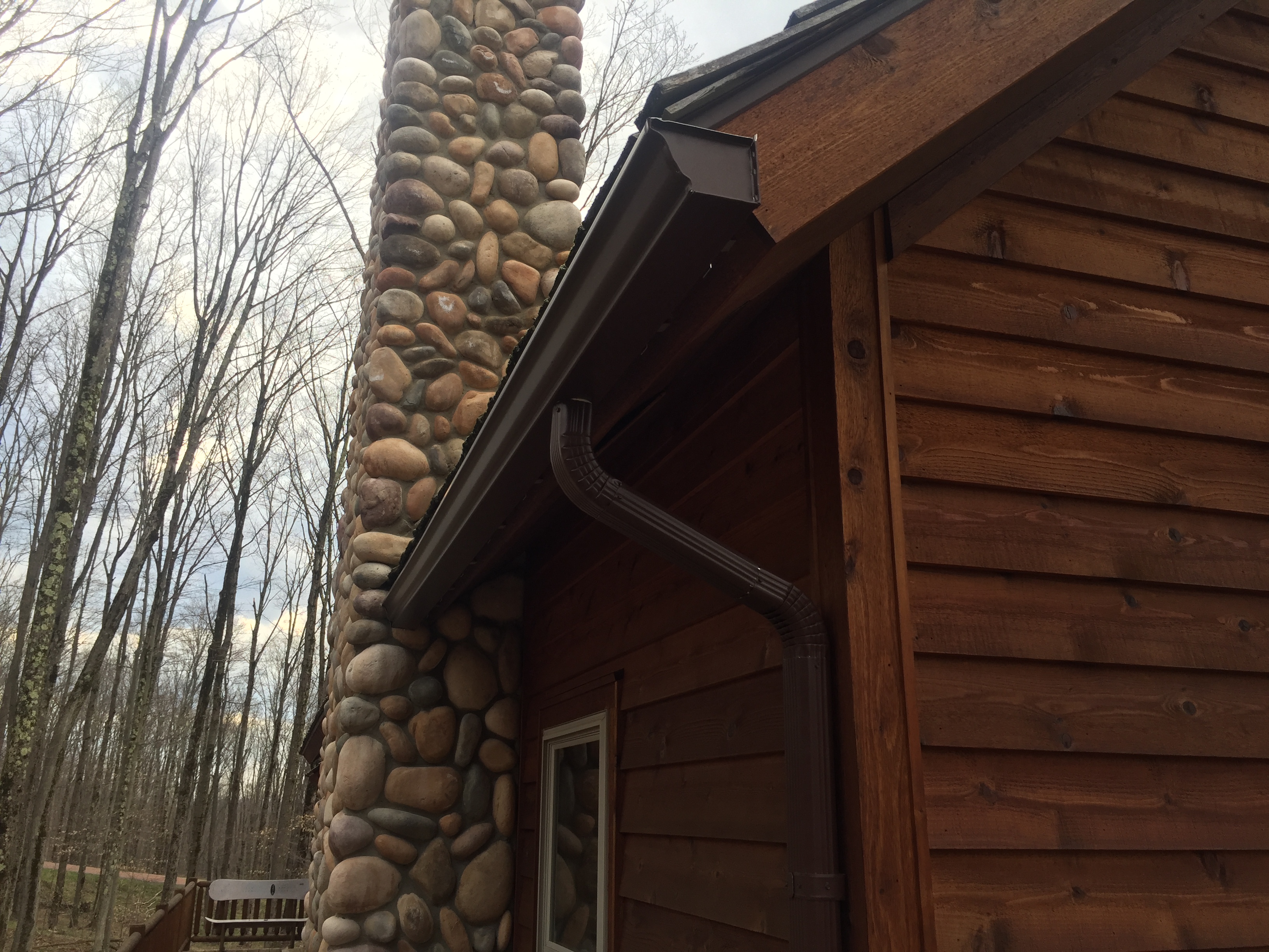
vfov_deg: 48.2
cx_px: 634
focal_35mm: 29
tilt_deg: +18.4
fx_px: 1063
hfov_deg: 61.7
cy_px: 476
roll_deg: -1.7
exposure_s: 1/501
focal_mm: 4.15
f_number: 2.2
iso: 32
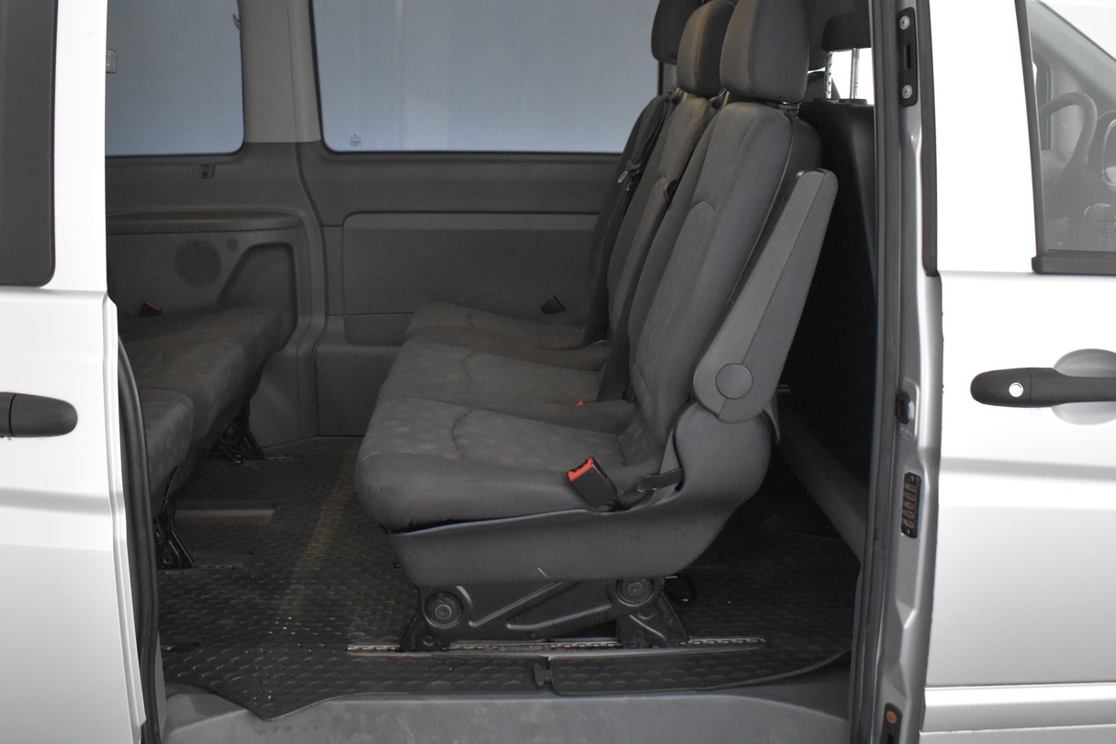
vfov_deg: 36.9
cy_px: 343
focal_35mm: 36
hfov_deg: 53.1
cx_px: 510
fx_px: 1116
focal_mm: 18
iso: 3200
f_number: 3.5
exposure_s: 1/30
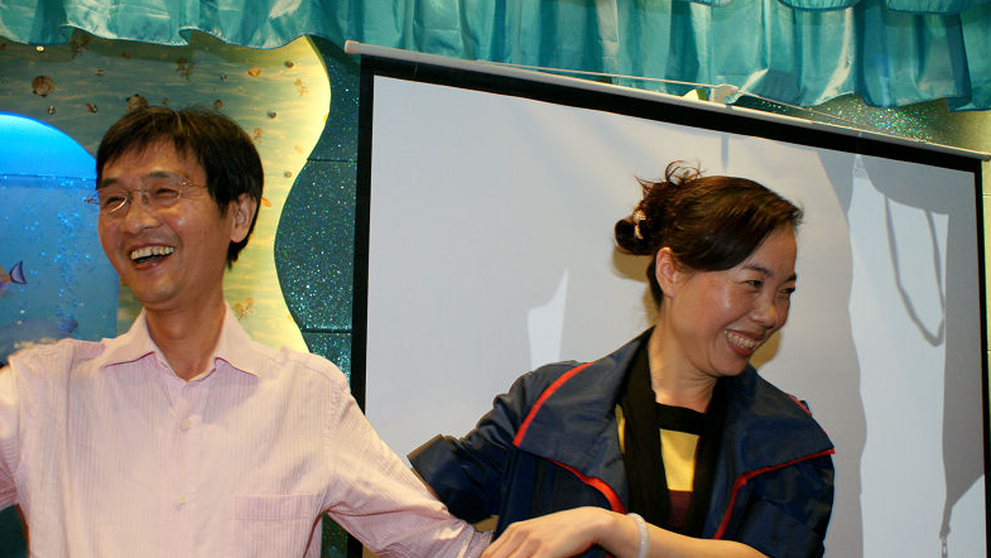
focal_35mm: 32
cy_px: 331
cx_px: 502
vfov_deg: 36.6
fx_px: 841
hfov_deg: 61.0
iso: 800
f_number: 5.6
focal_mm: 20
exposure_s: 1/60
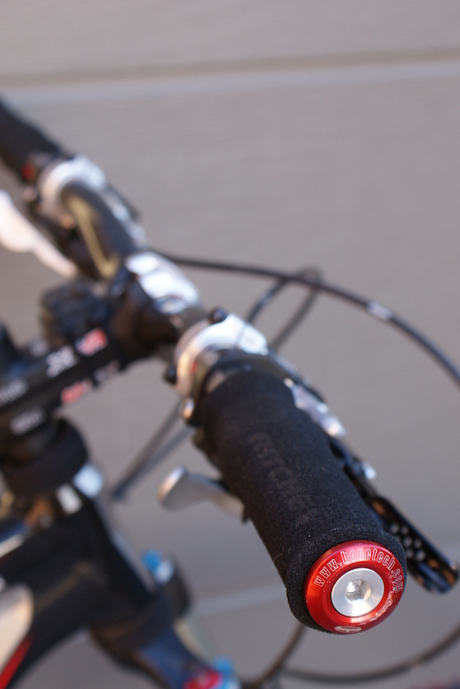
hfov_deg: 21.4
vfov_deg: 31.5
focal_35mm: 64
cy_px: 409
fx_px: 1217
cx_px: 225
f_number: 5.6
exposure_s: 1/60
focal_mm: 35
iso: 250
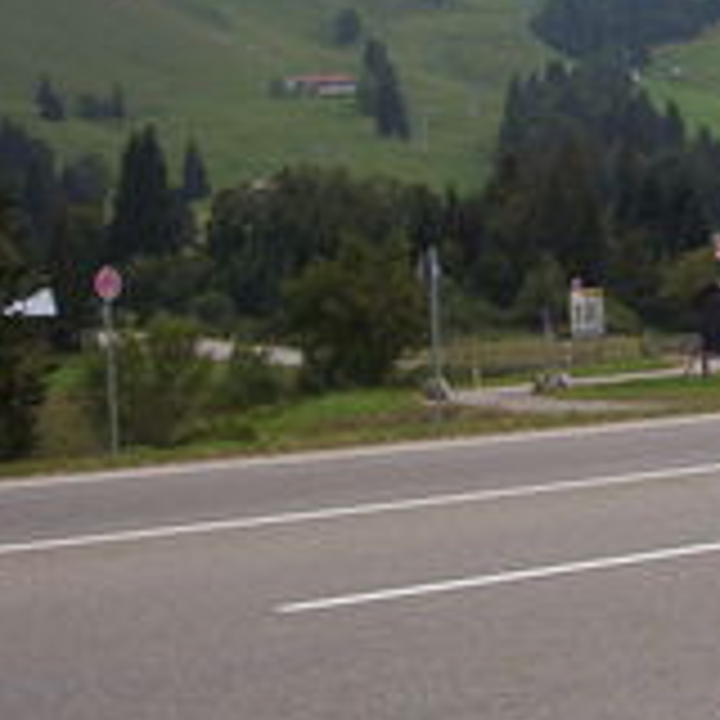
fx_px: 2024
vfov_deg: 19.9
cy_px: 110
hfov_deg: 19.5
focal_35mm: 86
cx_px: 749
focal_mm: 6
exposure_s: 1/386
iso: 100
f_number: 4.5
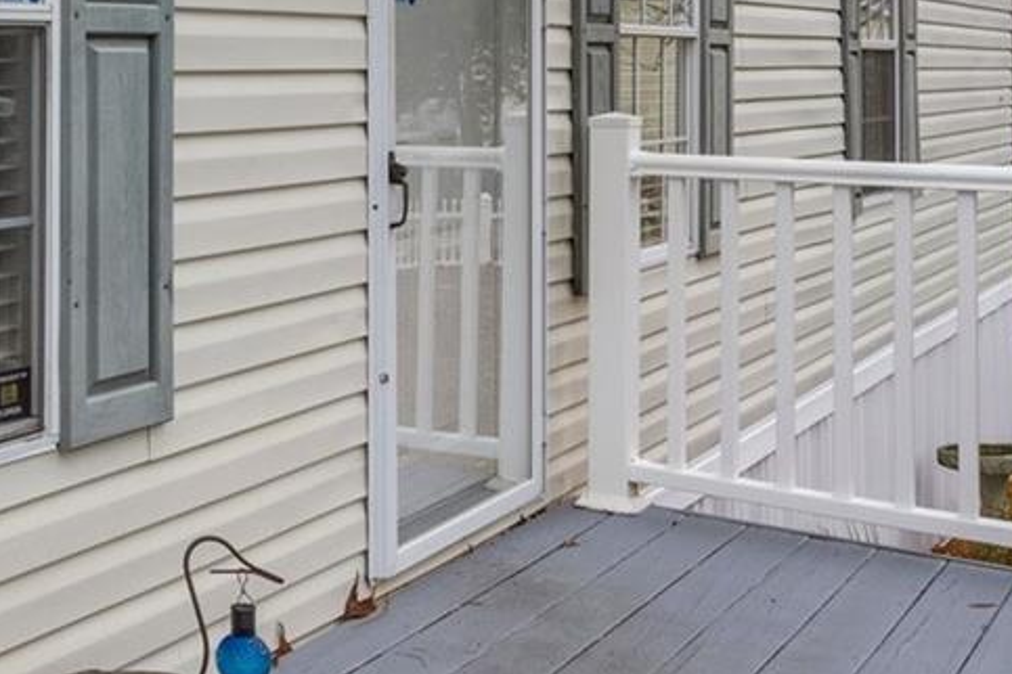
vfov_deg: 25.1
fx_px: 1490
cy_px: 134
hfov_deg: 33.7
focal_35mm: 53
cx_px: -40
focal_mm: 16
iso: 400
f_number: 8
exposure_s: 1/80
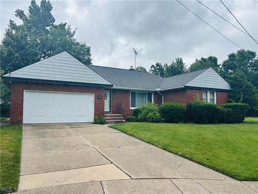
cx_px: 129
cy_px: 97
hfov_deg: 67.3
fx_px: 194
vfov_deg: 53.1
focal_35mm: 26
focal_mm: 5.96
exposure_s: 1/4255
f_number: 1.6
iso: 50
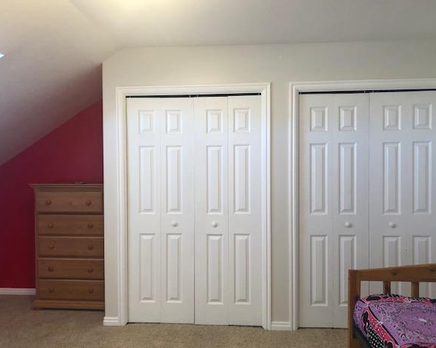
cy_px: 175
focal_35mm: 30
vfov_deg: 48.5
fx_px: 387
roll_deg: +0.4
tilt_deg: -1.5
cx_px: 212
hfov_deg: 58.8
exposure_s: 1/15
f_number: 1.8
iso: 40
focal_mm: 4
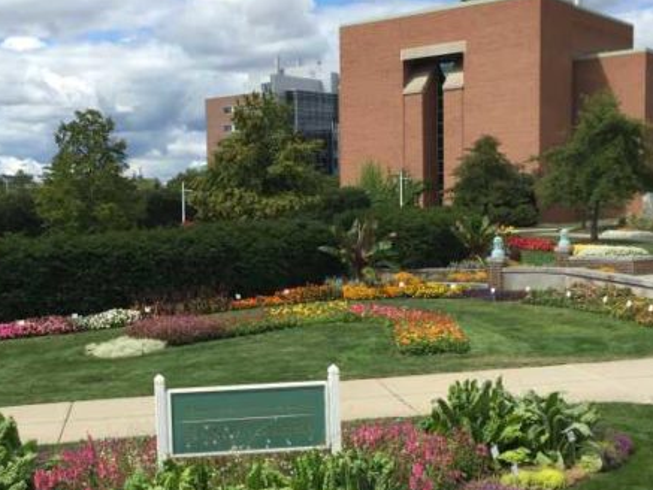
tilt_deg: -6.0
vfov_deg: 28.5
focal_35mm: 51
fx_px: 962
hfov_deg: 37.2
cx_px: 232
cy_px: 297
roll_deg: +1.7
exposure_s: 1/1412
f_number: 2.2
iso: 32
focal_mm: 4.15
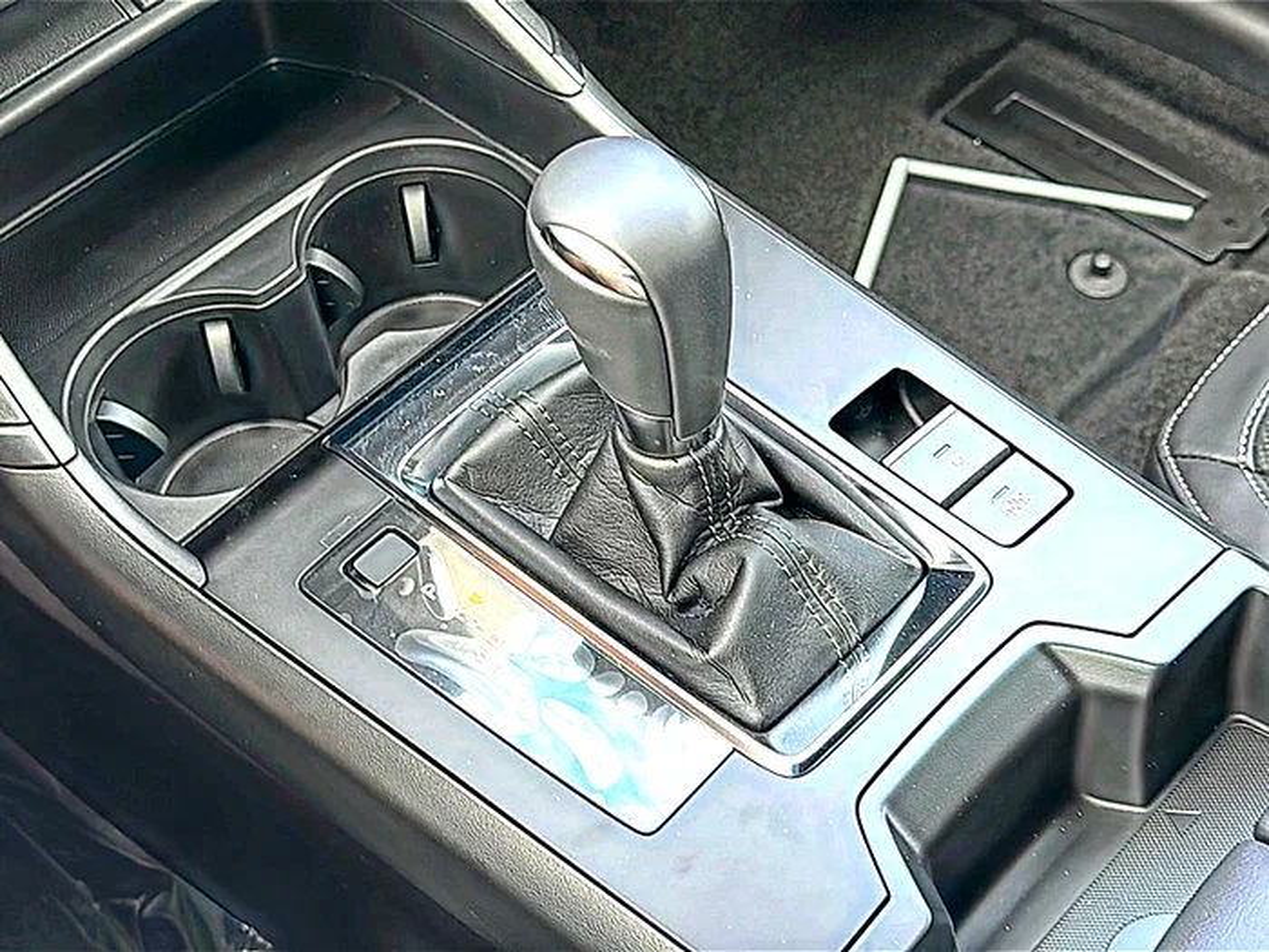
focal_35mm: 43
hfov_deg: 43.9
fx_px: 1576
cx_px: 634
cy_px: 476
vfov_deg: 33.6
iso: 64
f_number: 1.78
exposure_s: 1/64
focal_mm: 6.86
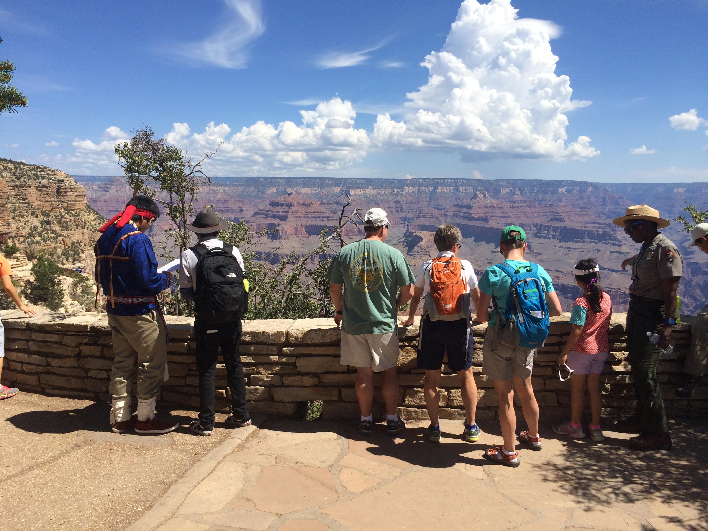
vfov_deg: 48.2
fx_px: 593
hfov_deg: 61.7
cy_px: 266
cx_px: 354
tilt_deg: -8.0
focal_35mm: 29
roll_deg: -1.2
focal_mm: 4.15
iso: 32
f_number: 2.2
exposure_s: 1/2564
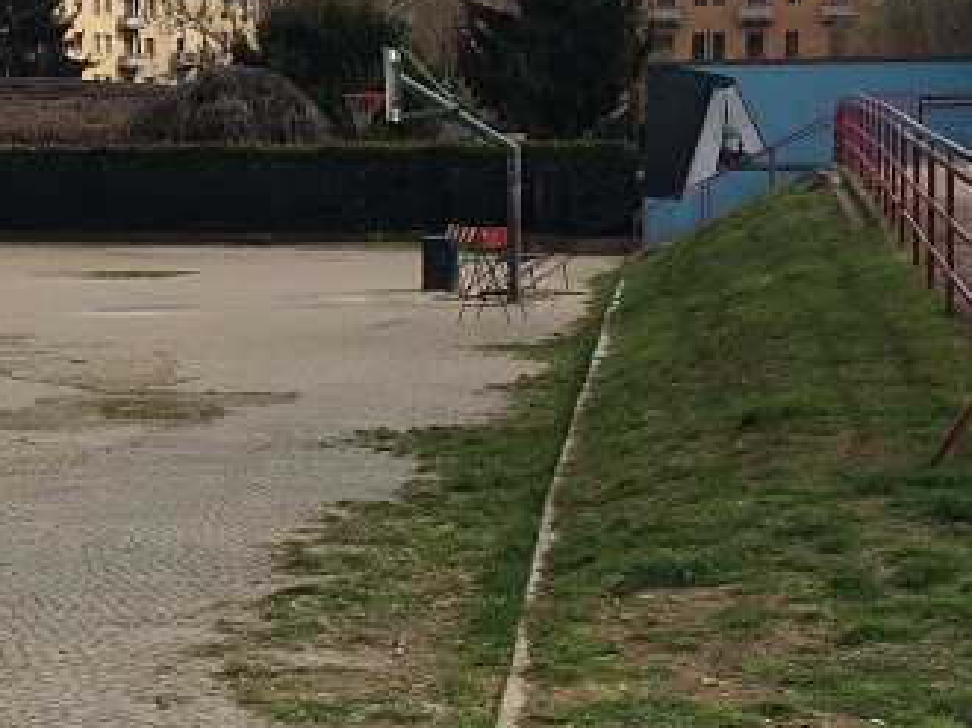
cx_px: 47
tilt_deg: -6.1
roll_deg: -0.3
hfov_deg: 21.6
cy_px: 427
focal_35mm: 88
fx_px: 2469
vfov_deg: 16.8
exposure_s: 1/3165
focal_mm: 4.15
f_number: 2.2
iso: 32
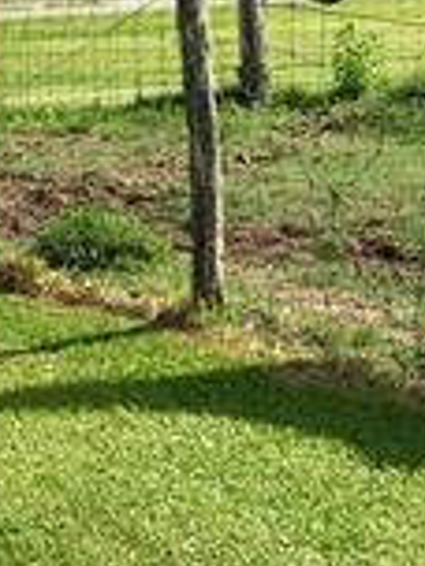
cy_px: -60
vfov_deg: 13.2
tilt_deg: -1.4
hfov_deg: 10.1
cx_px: 183
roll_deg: +1.7
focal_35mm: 147
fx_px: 2406
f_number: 2.2
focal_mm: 4.15
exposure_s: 1/2083
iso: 32
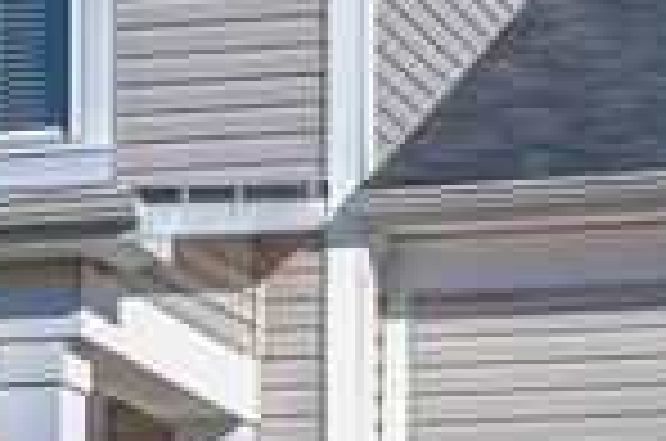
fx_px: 3840
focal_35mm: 208
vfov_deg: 6.6
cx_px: 297
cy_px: 236
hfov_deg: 9.9
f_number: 8
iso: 100
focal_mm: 30
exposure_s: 1/500
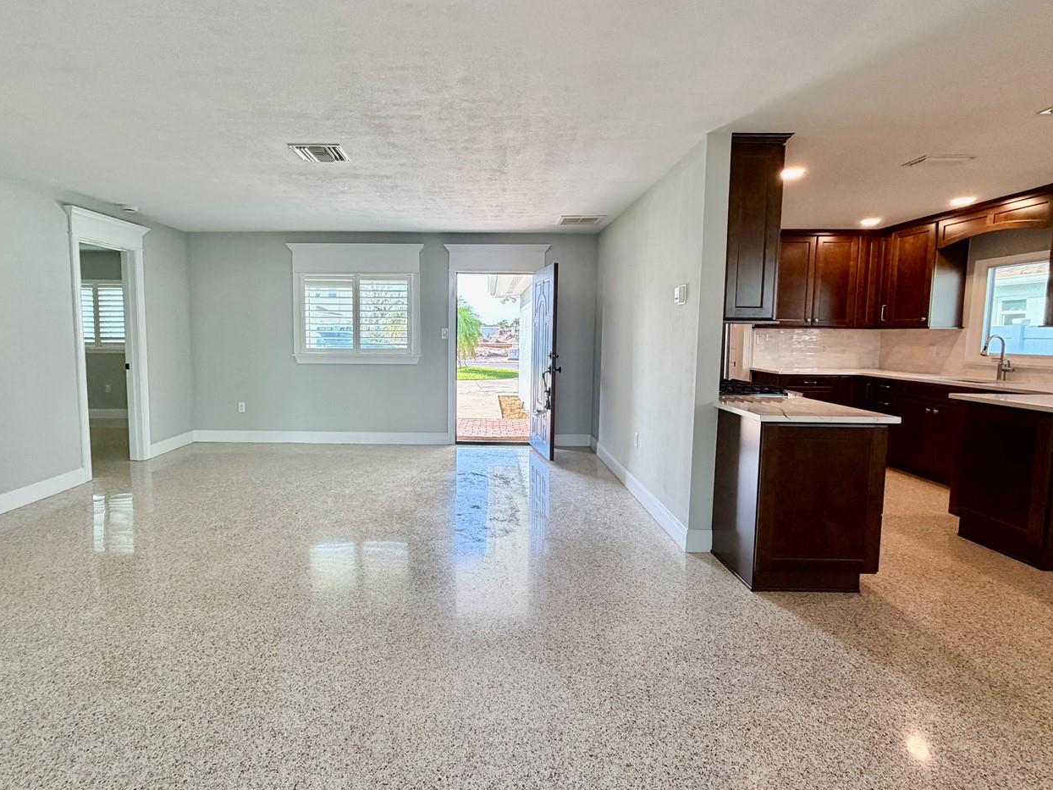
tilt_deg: -4.2
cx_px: 485
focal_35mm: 18
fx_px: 548
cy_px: 379
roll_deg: -0.4
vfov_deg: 71.6
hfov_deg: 87.6
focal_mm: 2.22
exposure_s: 1/121
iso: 125
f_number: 2.2
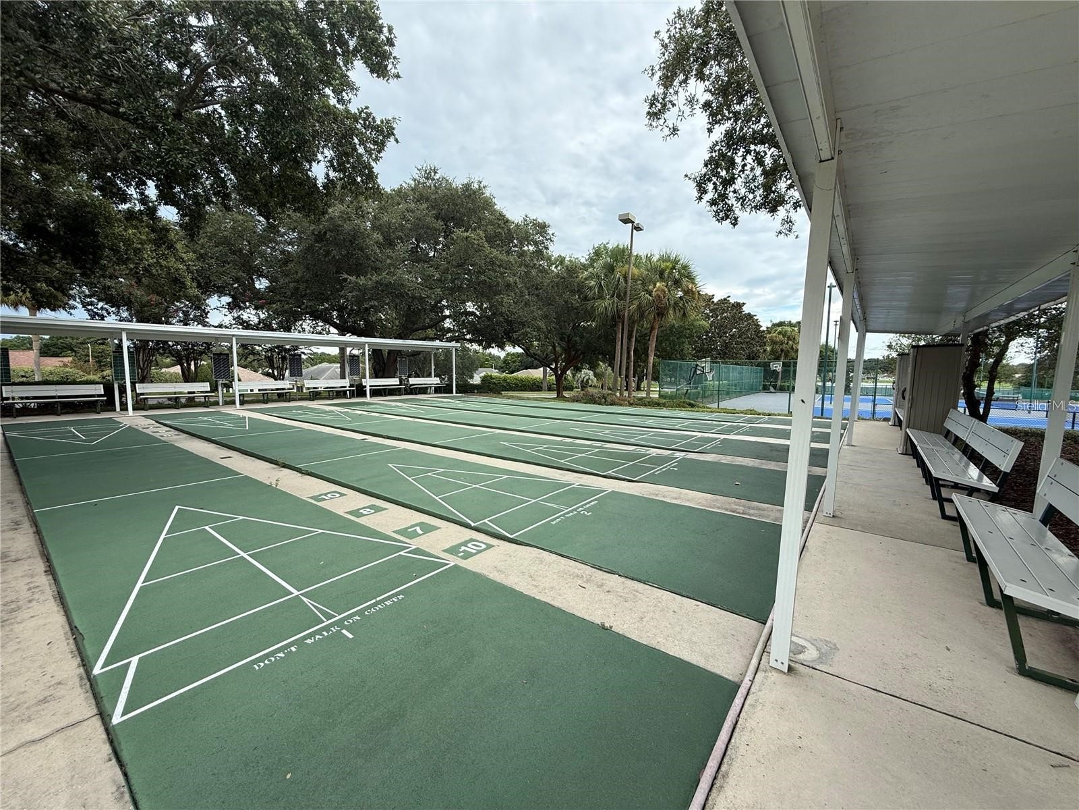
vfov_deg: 85.7
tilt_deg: -4.4
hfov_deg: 102.1
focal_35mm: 14
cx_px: 540
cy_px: 405
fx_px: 436
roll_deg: -0.5
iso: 50
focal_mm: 2.22
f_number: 2.2
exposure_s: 1/579
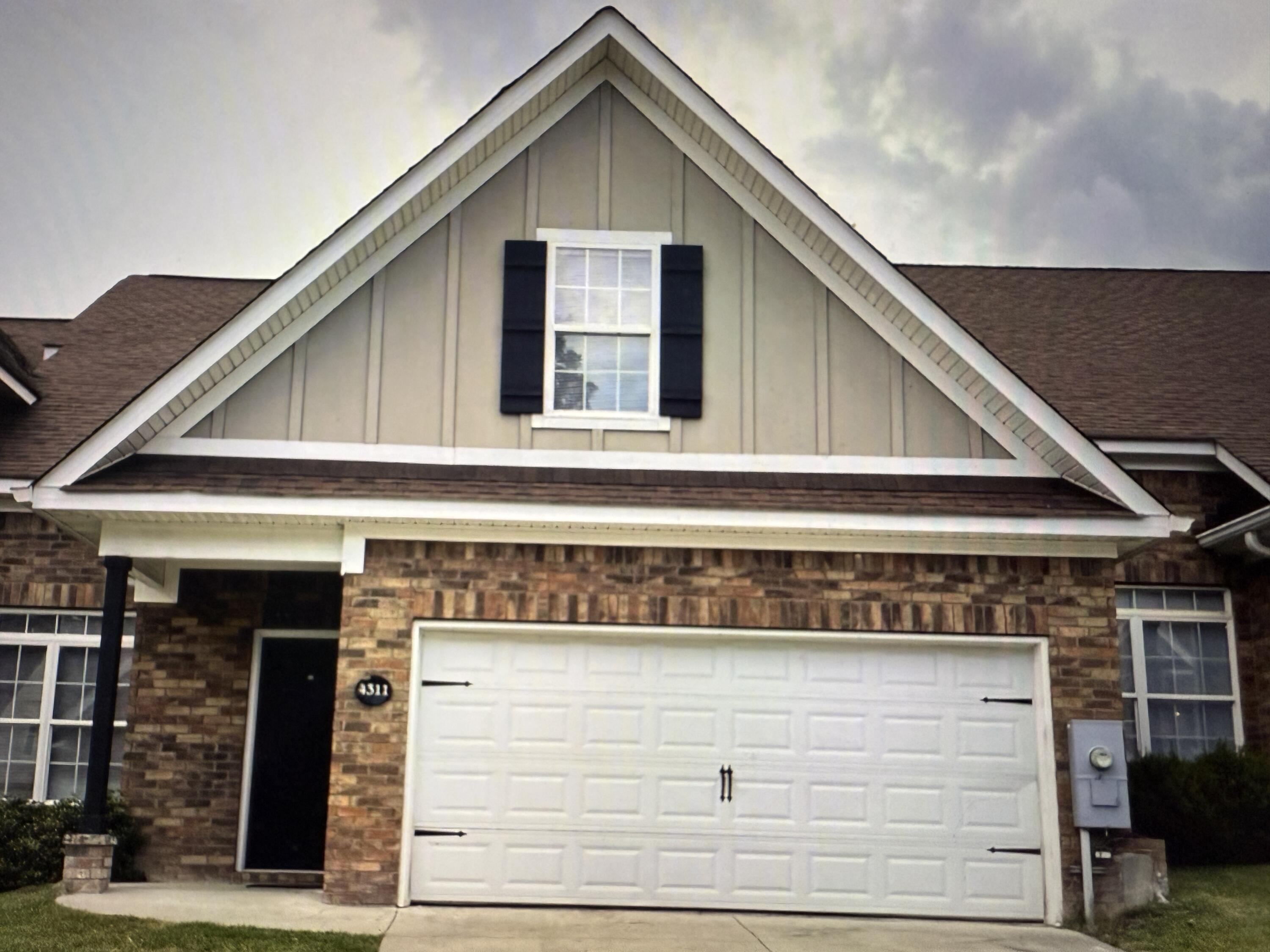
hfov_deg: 71.6
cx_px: 635
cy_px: 476
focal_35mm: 24
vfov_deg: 56.8
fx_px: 881
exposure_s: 1/120
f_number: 2.2
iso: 250
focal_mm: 2.22
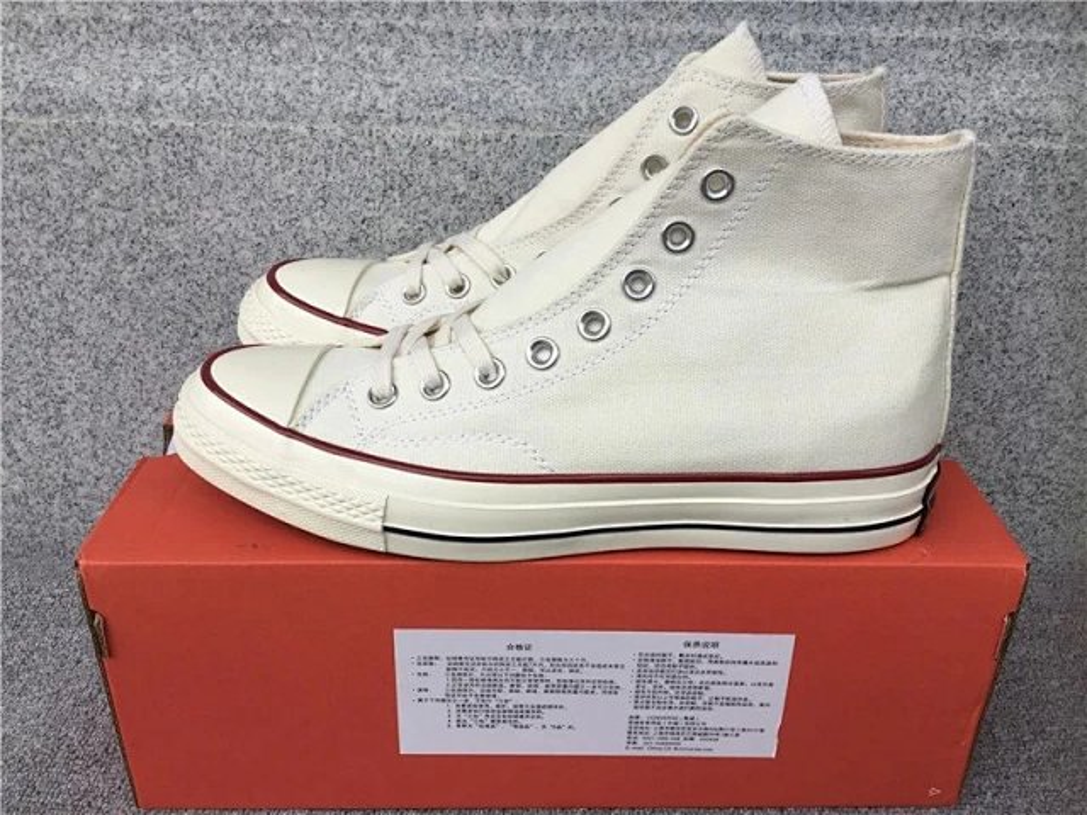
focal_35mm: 31
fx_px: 973
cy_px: 408
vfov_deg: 45.4
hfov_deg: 58.4
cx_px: 544
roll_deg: -1.0
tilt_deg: -26.0
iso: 25
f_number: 2.4
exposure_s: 1/161
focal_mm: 3.3
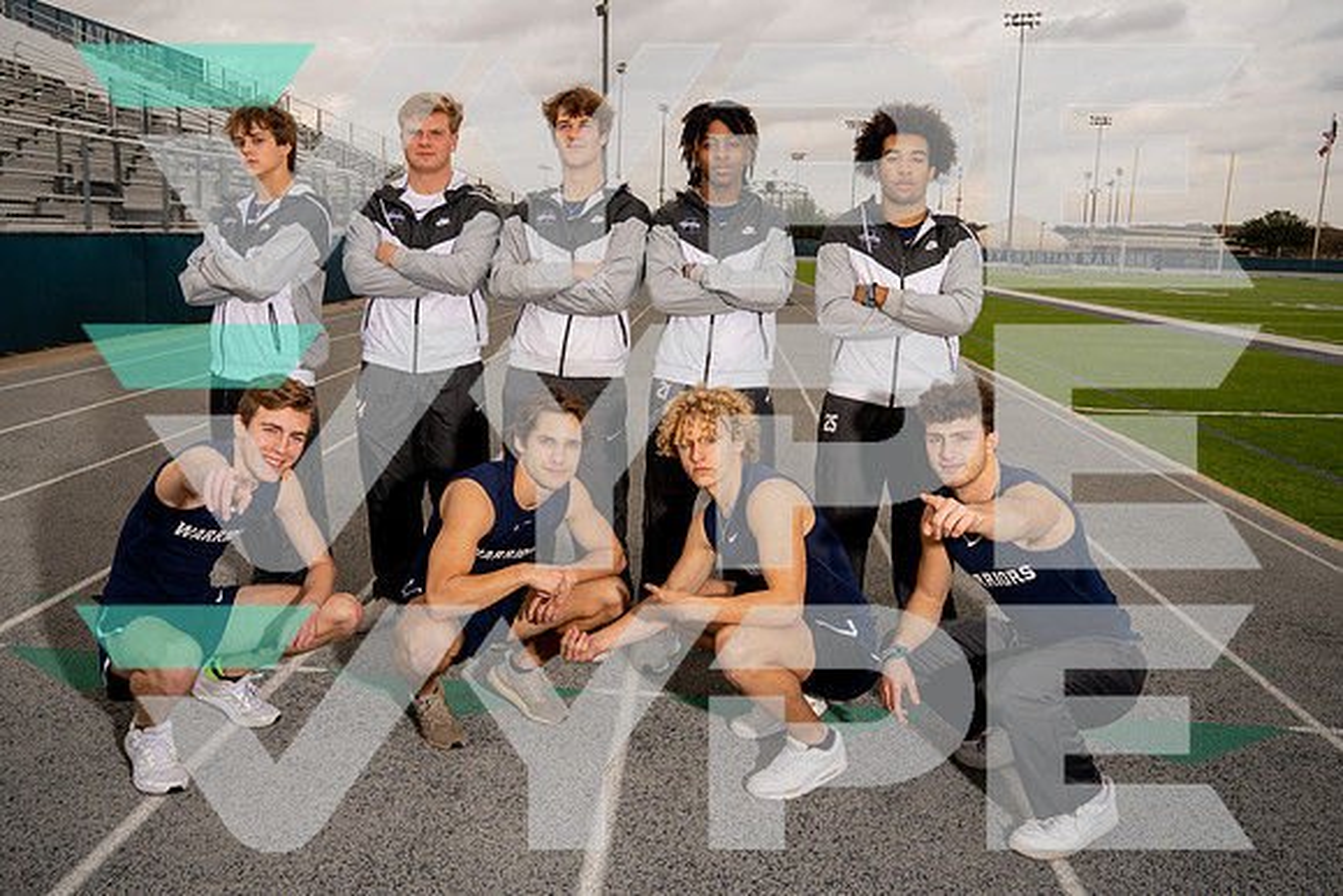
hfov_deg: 62.0
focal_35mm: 30
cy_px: 432
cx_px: 648
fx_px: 1117
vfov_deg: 43.7
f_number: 8
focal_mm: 27
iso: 250
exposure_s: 1/250
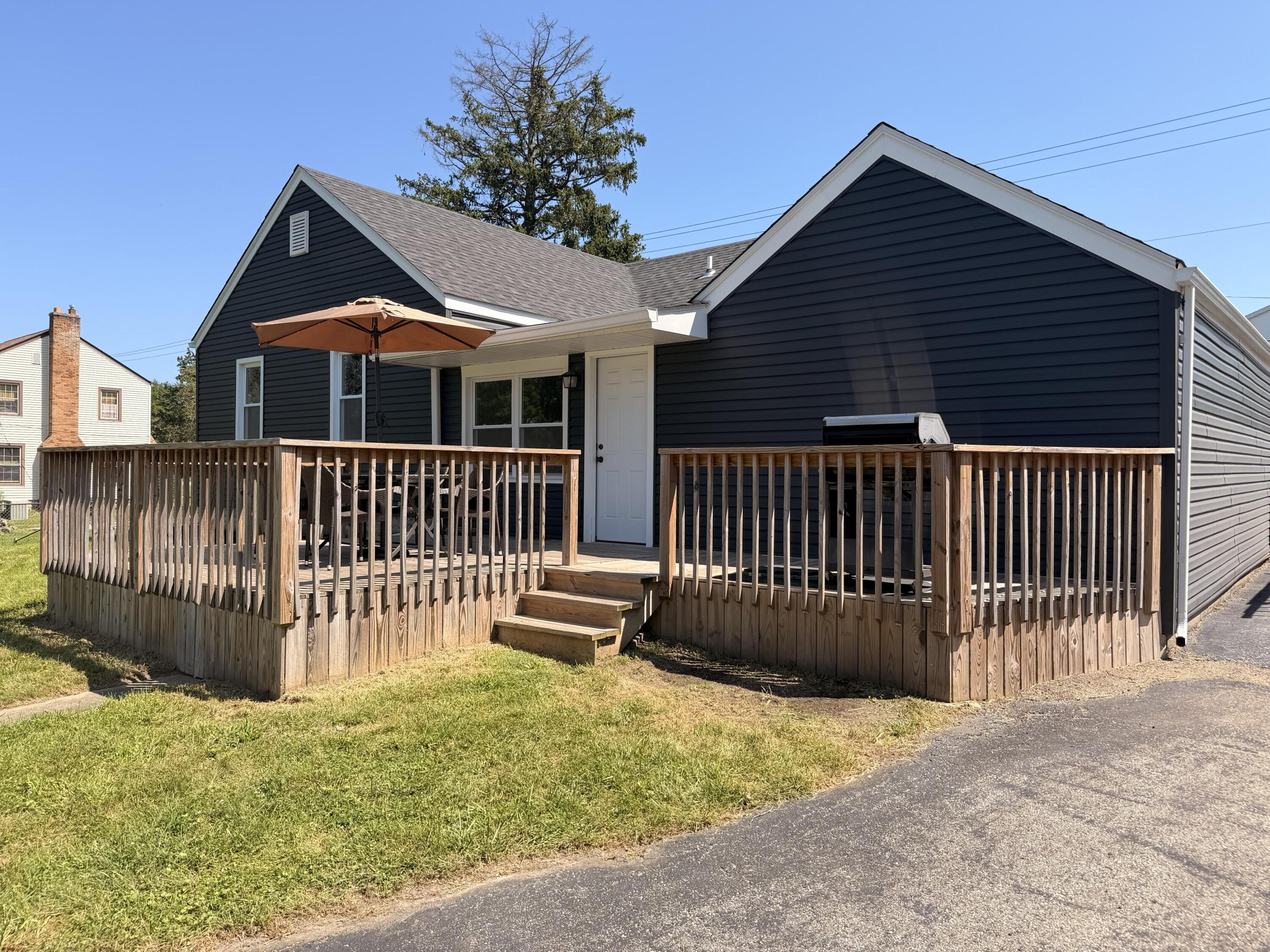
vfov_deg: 56.8
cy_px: 476
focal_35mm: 24
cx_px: 635
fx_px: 881
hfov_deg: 71.6
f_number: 1.78
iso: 80
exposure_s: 1/2611
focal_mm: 6.76
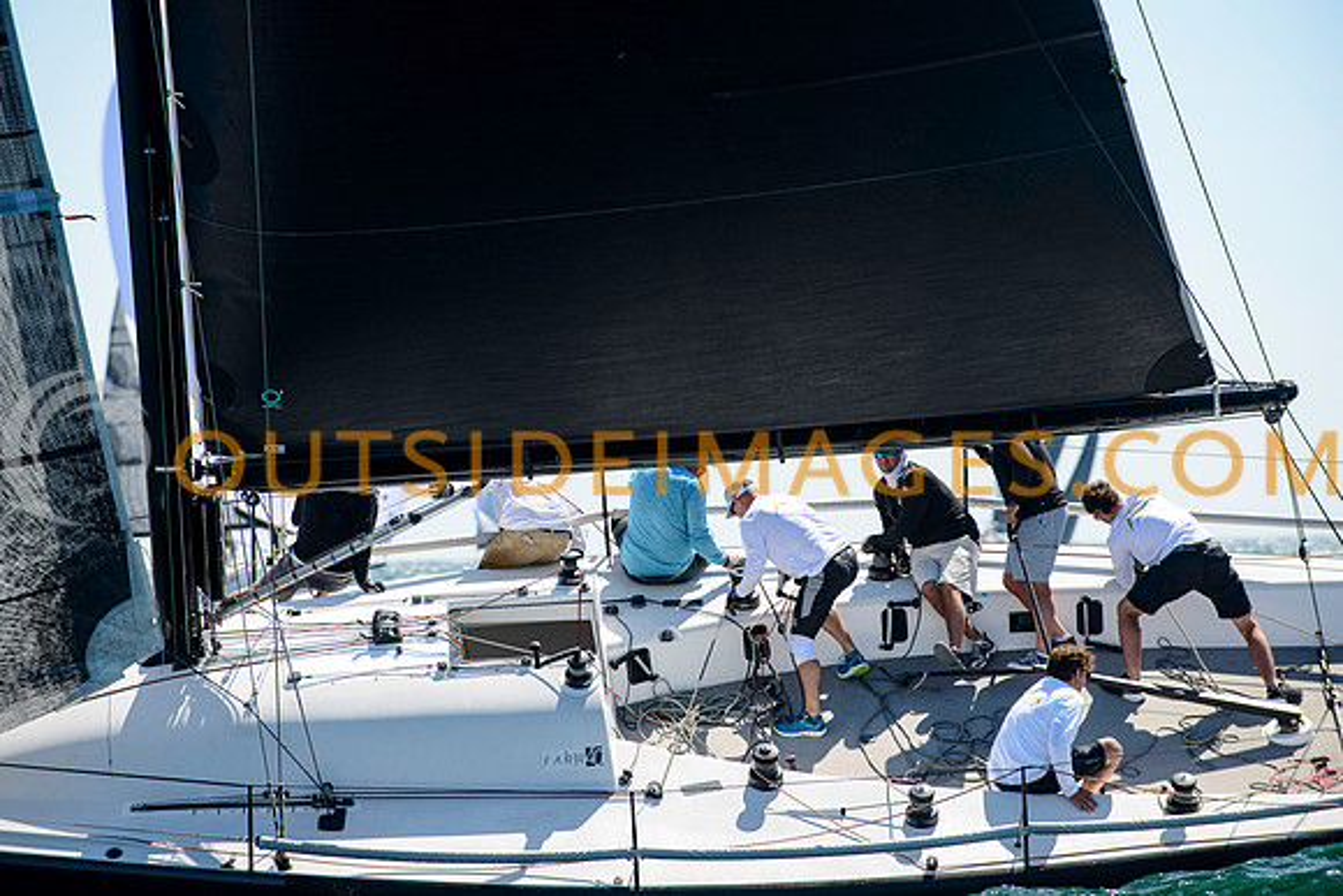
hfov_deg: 10.3
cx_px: 672
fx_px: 7463
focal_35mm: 200
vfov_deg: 6.9
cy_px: 448
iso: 250
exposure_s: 1/1250
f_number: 5.6
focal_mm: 200
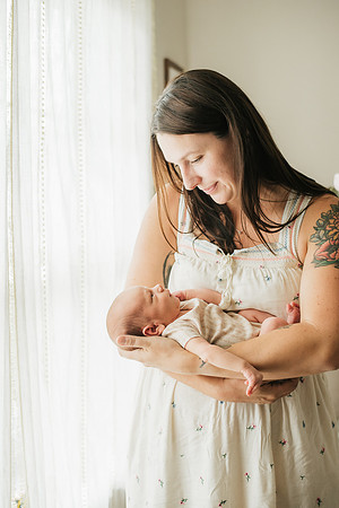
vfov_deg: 39.6
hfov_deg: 27.0
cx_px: 170
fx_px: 706
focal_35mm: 50
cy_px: 254
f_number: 2.8
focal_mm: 50
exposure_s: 1/640
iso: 800
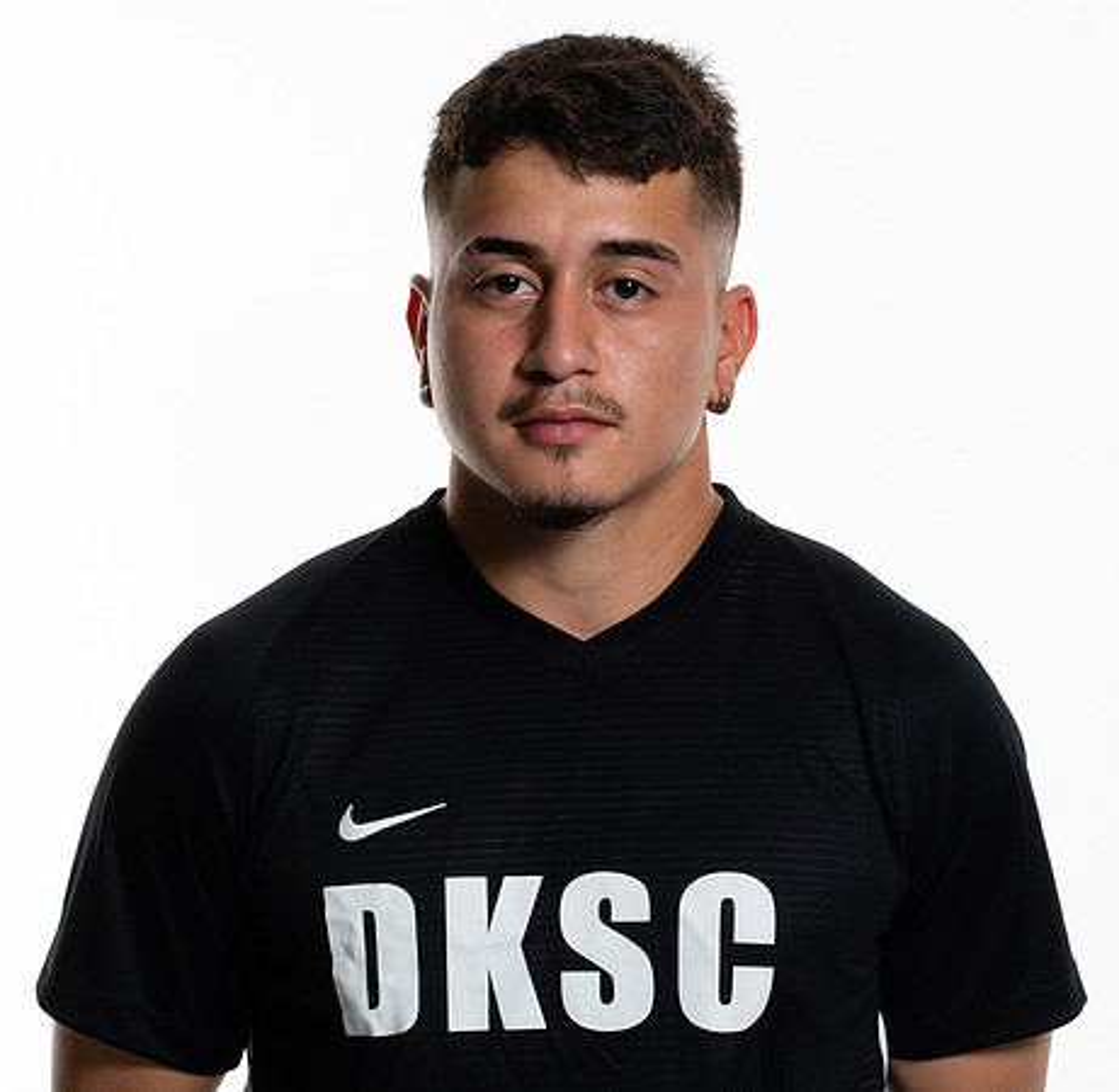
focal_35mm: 142
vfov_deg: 12.1
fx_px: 5140
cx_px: 560
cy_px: 595
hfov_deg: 12.4
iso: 100
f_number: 11
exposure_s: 1/200
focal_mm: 50
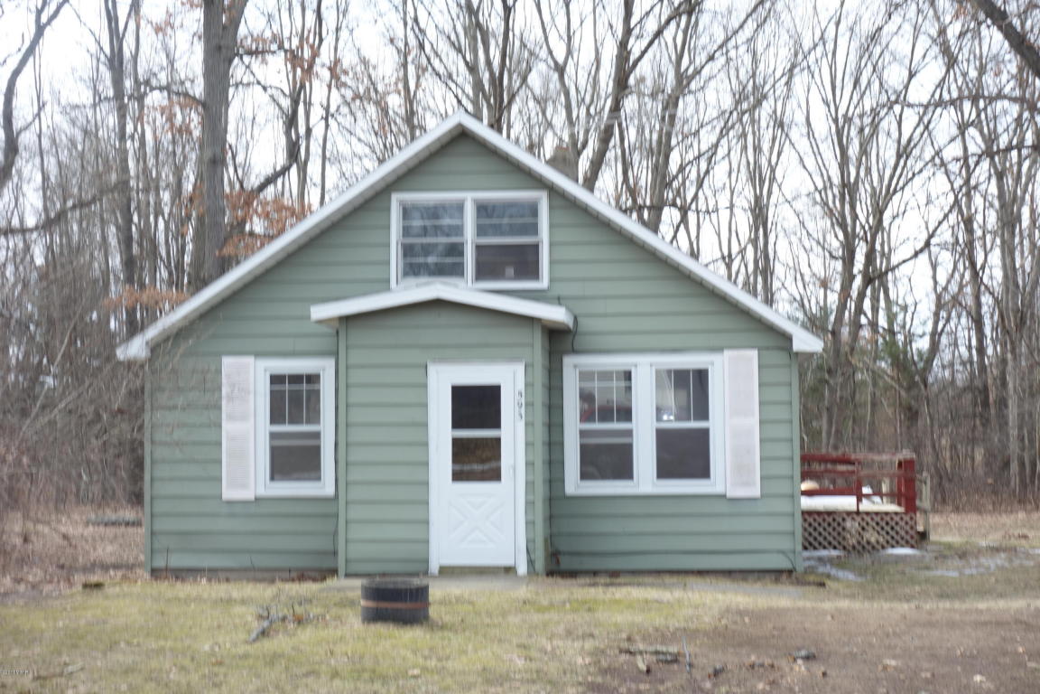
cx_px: 520
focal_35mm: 56
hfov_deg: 35.6
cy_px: 347
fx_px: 1618
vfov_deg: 24.2
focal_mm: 20.85
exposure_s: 1/125
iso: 125
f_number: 5.6
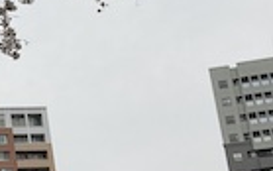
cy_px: -28
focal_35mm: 137
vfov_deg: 9.5
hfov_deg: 14.0
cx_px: -179
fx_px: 1020
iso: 20
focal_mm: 3.99
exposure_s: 1/300
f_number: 1.8
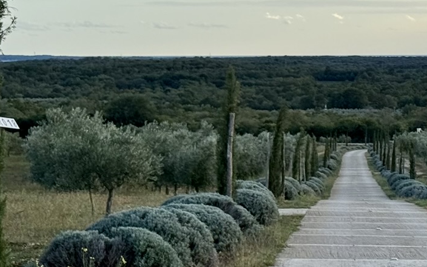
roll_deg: +0.5
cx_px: 406
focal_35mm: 148
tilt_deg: -3.6
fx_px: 1722
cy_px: 126
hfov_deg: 14.0
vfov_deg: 8.9
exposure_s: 1/1608
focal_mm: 6.76
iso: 64
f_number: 1.78
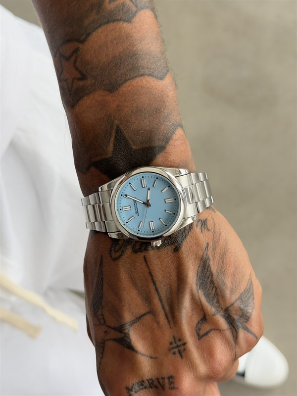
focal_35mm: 48
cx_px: 148
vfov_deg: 39.7
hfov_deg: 30.3
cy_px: 198
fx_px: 549
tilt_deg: -54.9
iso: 80
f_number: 1.78
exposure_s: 1/121
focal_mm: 6.76
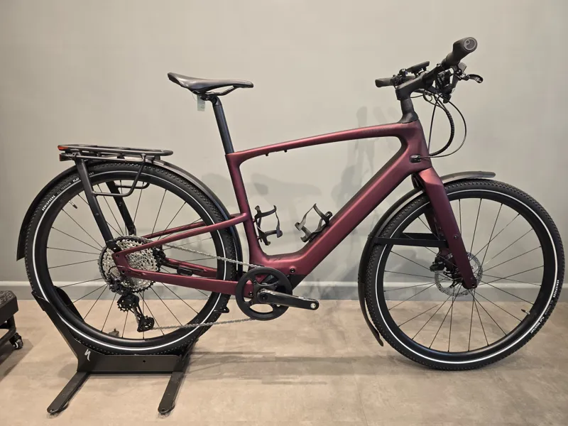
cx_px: 284
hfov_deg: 73.9
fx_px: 377
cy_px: 213
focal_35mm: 23
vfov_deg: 58.9
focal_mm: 6.3
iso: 100
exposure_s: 1/50
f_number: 1.7
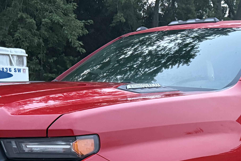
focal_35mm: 79
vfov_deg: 16.5
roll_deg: -1.2
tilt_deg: -10.7
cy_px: 197
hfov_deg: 25.4
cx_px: 180
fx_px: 529
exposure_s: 1/40
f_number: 1.78
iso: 1000
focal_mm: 6.76
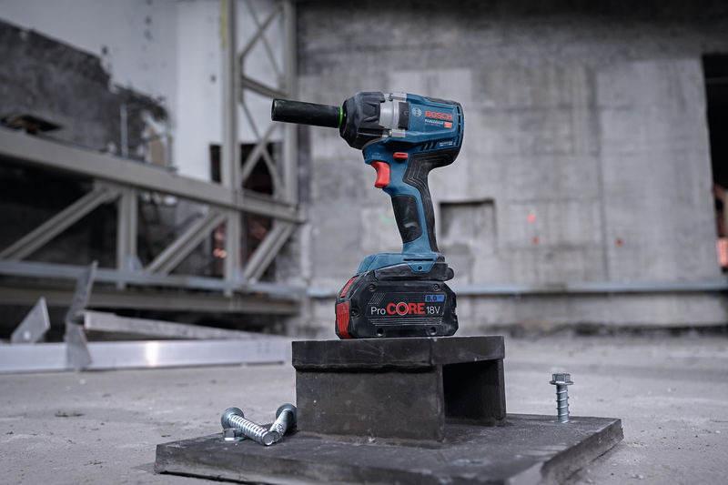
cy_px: 242
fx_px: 647
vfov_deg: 41.1
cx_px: 364
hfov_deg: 58.7
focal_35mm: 32
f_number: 4
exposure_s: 1/160
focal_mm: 32
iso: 800
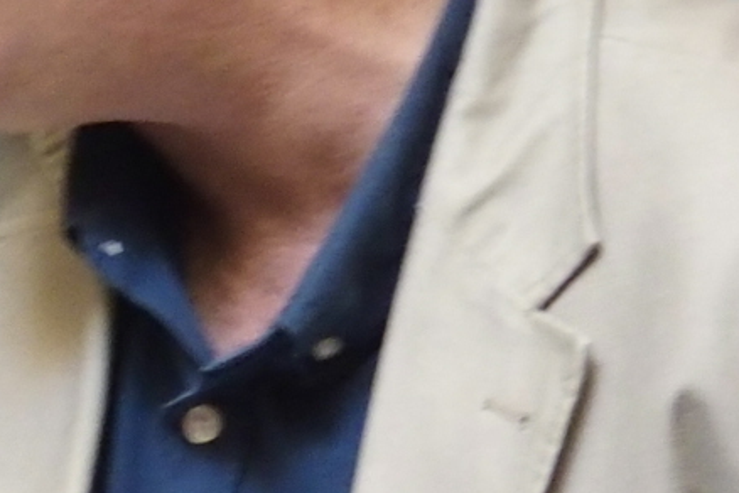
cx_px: -386
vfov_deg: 0.9
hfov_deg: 1.4
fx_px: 29968
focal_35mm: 1460
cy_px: 554
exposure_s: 1/100
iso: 800
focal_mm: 64.3
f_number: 2.8
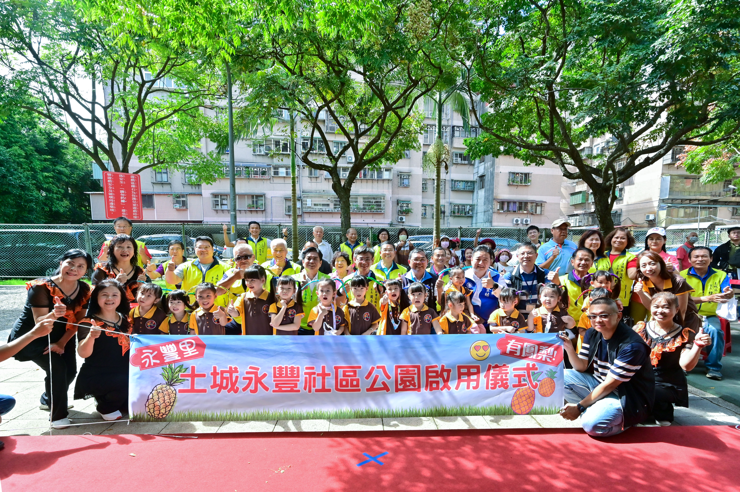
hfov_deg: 95.0
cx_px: 370
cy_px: 246
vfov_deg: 72.0
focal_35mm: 16
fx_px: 339
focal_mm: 16.5
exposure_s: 1/320
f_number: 11
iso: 800
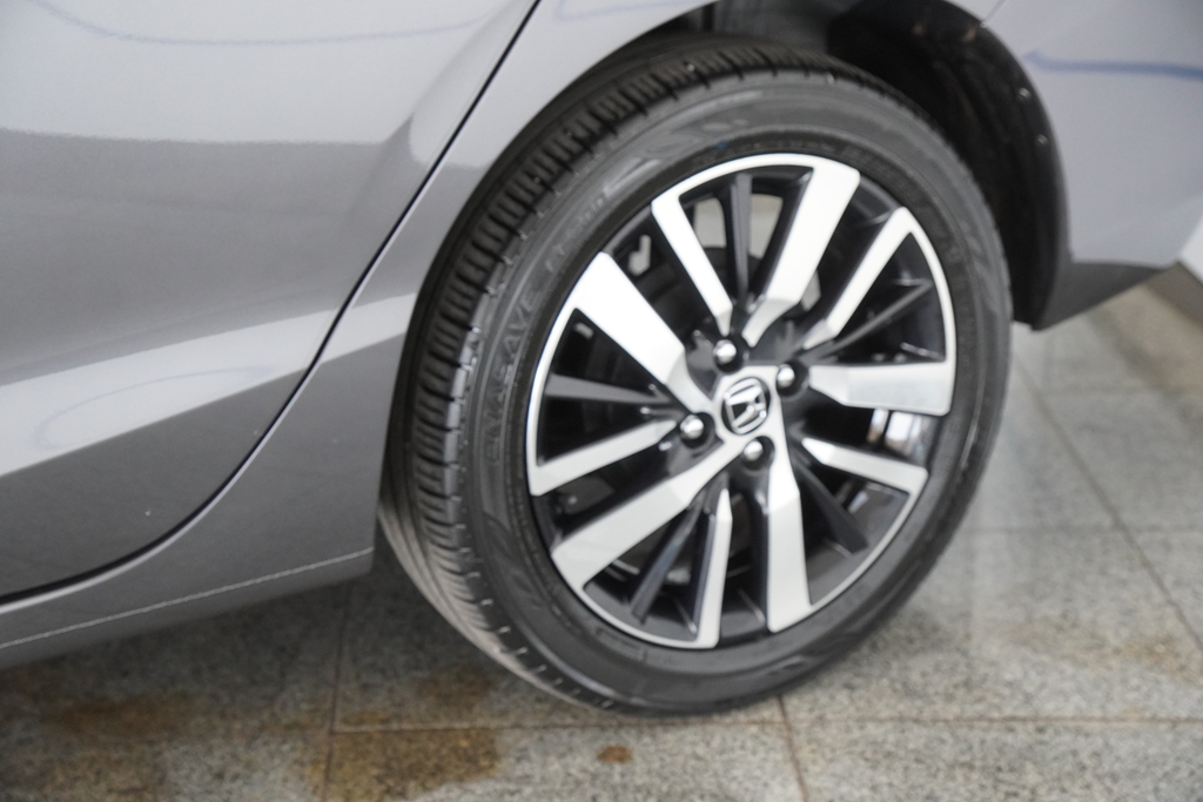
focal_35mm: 70
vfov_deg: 19.3
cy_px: 401
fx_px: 2356
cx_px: 602
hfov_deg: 28.6
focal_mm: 47
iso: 2000
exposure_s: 1/160
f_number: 4
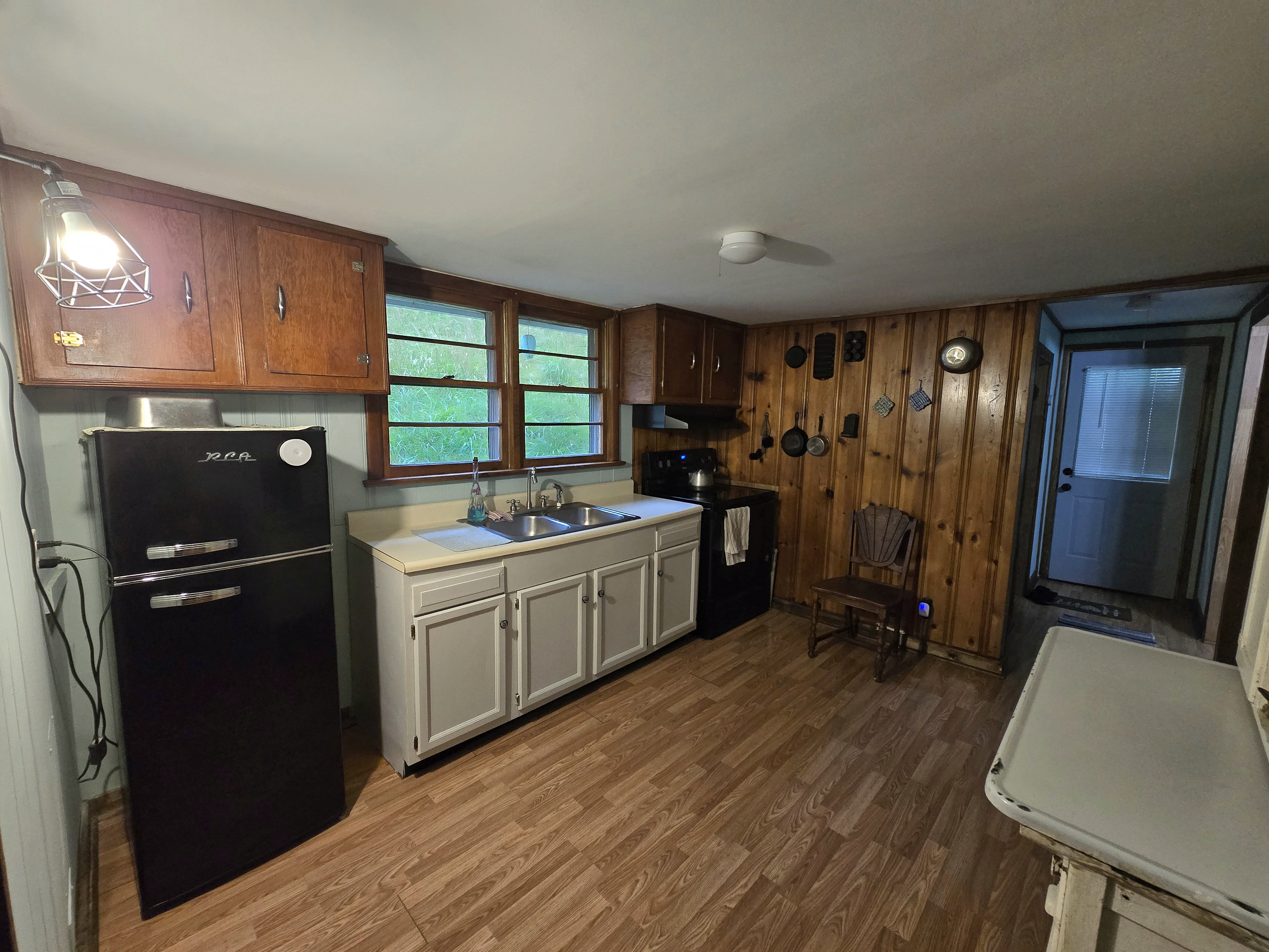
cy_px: 476
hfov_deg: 106.2
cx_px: 634
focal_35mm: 13
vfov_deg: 89.9
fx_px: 477
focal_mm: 2.2
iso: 500
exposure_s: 1/60.2
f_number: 2.2
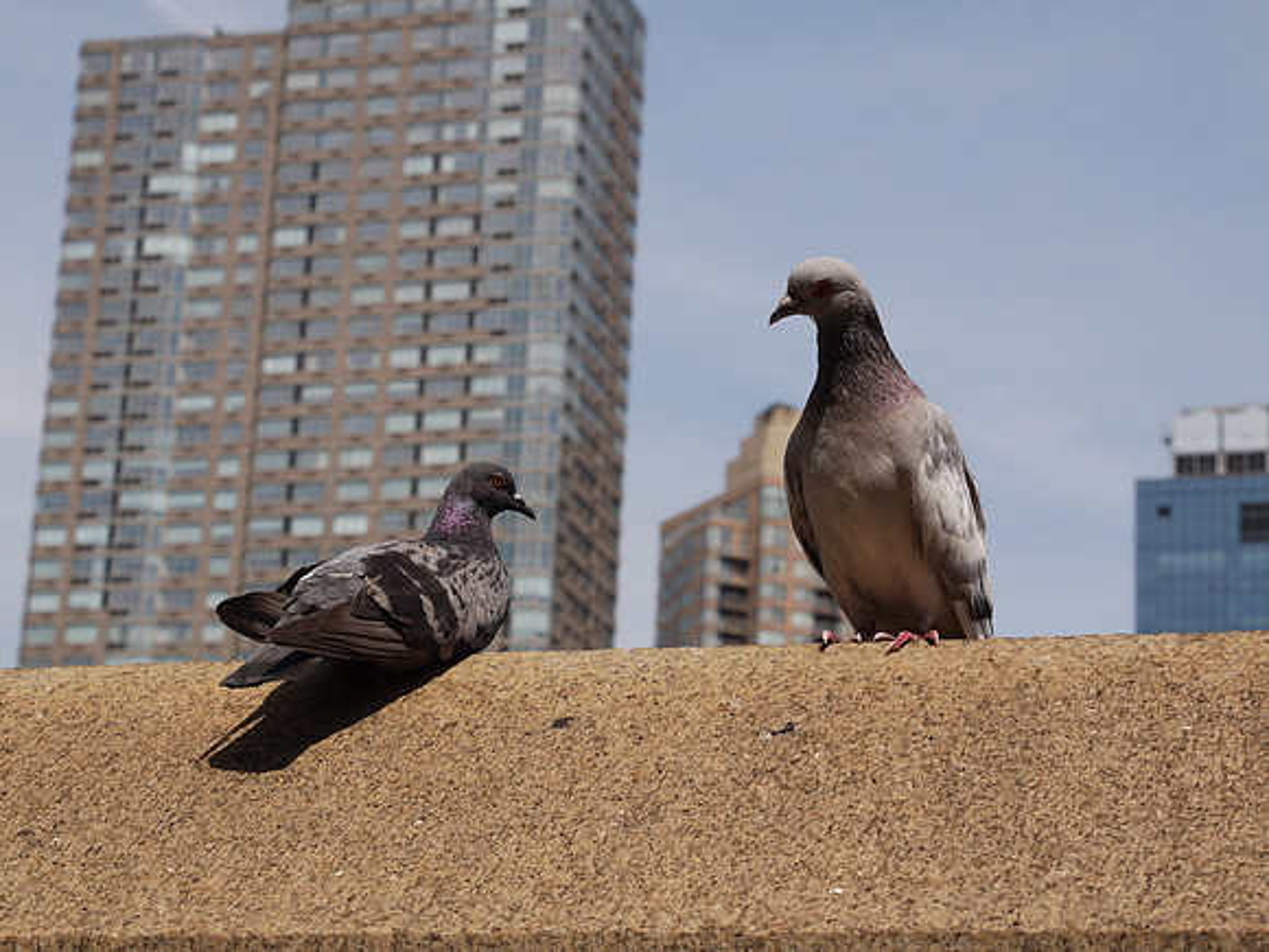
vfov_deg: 16.4
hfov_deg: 21.8
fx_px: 3299
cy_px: 476
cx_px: 634
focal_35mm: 90
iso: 100
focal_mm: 45
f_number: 8
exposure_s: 1/500
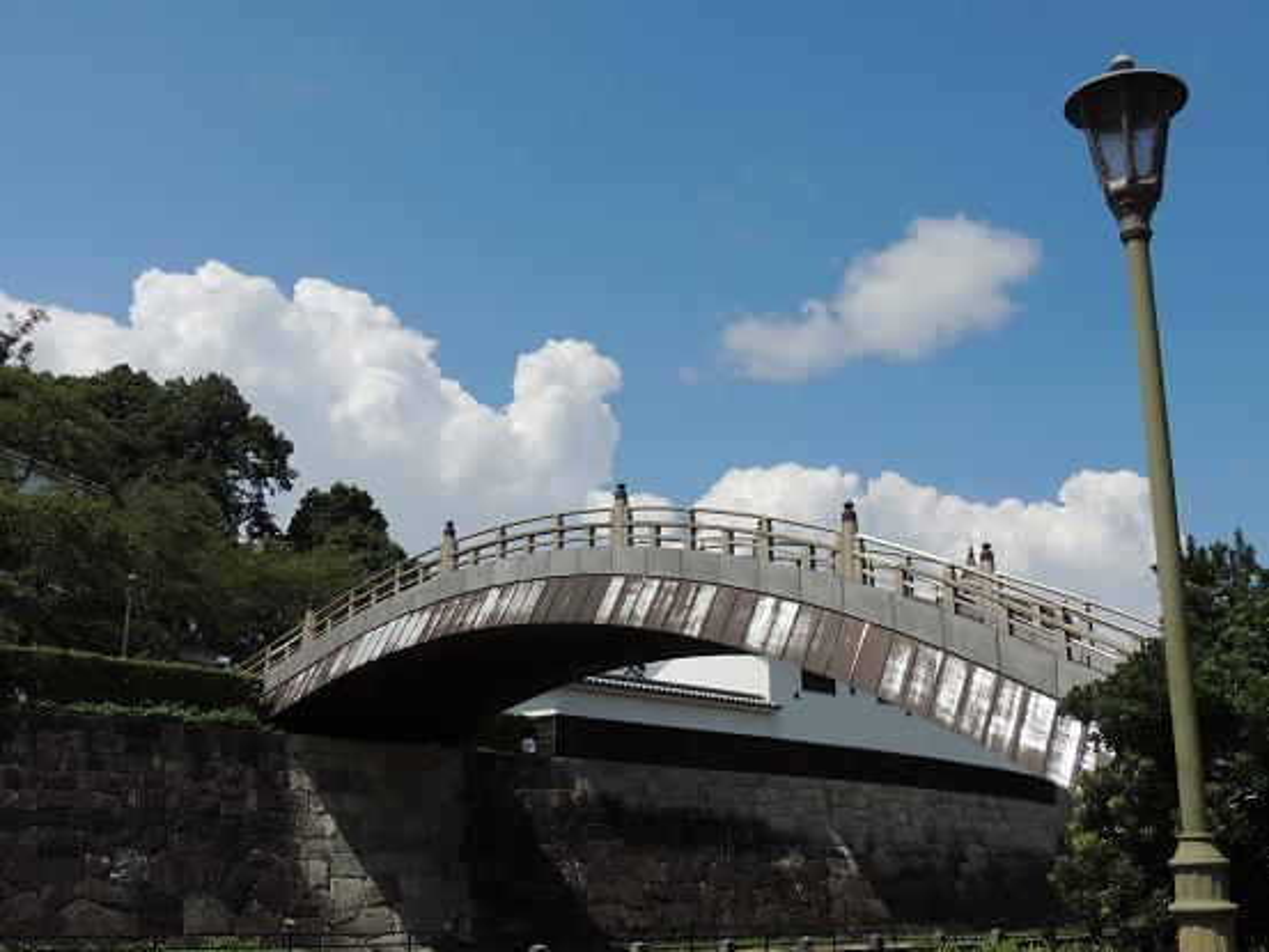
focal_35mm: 40
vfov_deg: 36.0
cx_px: 634
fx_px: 1467
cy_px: 476
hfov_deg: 46.8
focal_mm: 7.1
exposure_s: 1/1250
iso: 100
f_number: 4.2
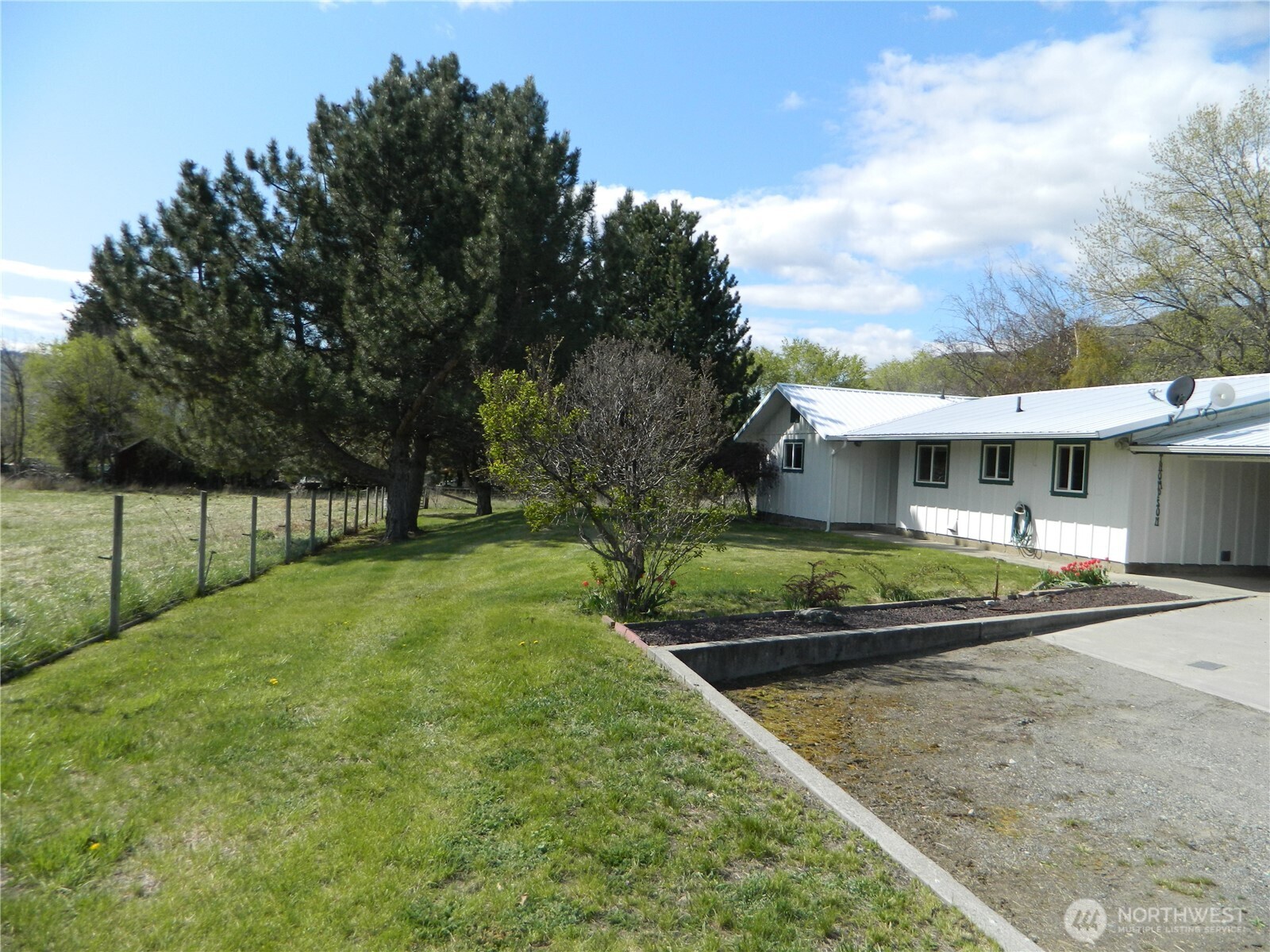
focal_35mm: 25
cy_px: 476
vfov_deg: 54.9
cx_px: 635
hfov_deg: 69.4
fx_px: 917
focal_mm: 4.5
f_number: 8.7
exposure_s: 1/200
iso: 110
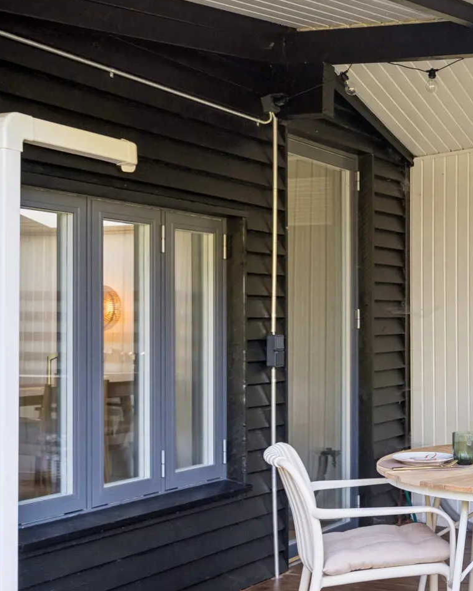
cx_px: 534
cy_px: 346
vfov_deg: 31.9
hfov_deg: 24.0
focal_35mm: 59
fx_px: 1033
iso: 800
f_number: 8
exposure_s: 1/60
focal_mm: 31
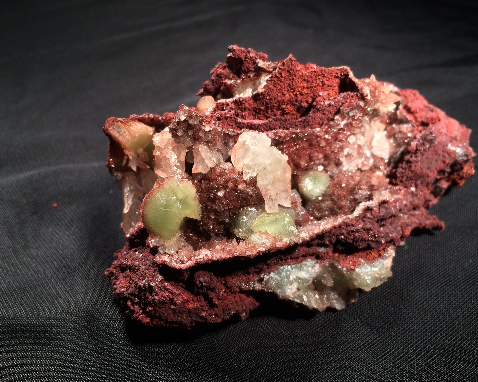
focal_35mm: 31
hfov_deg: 57.2
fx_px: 439
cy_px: 194
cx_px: 238
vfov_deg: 47.1
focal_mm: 4.15
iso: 50
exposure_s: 1/120
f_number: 2.2
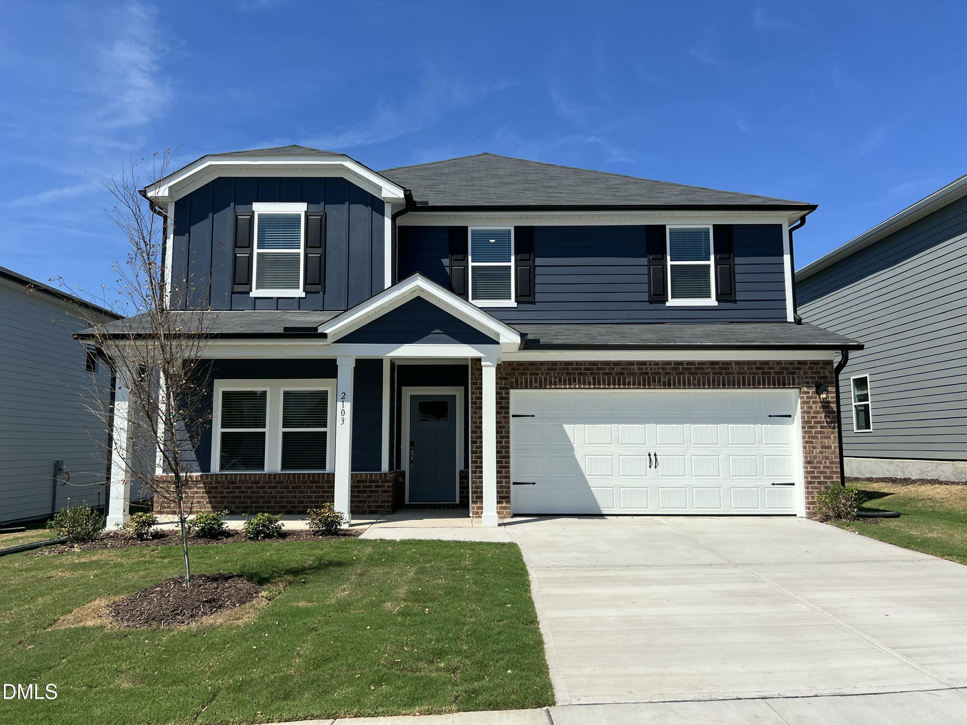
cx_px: 484
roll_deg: +0.0
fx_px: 726
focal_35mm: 26
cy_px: 362
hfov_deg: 67.3
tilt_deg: +6.3
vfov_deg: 53.1
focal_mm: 5.7
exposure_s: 1/5882
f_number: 1.5
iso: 50
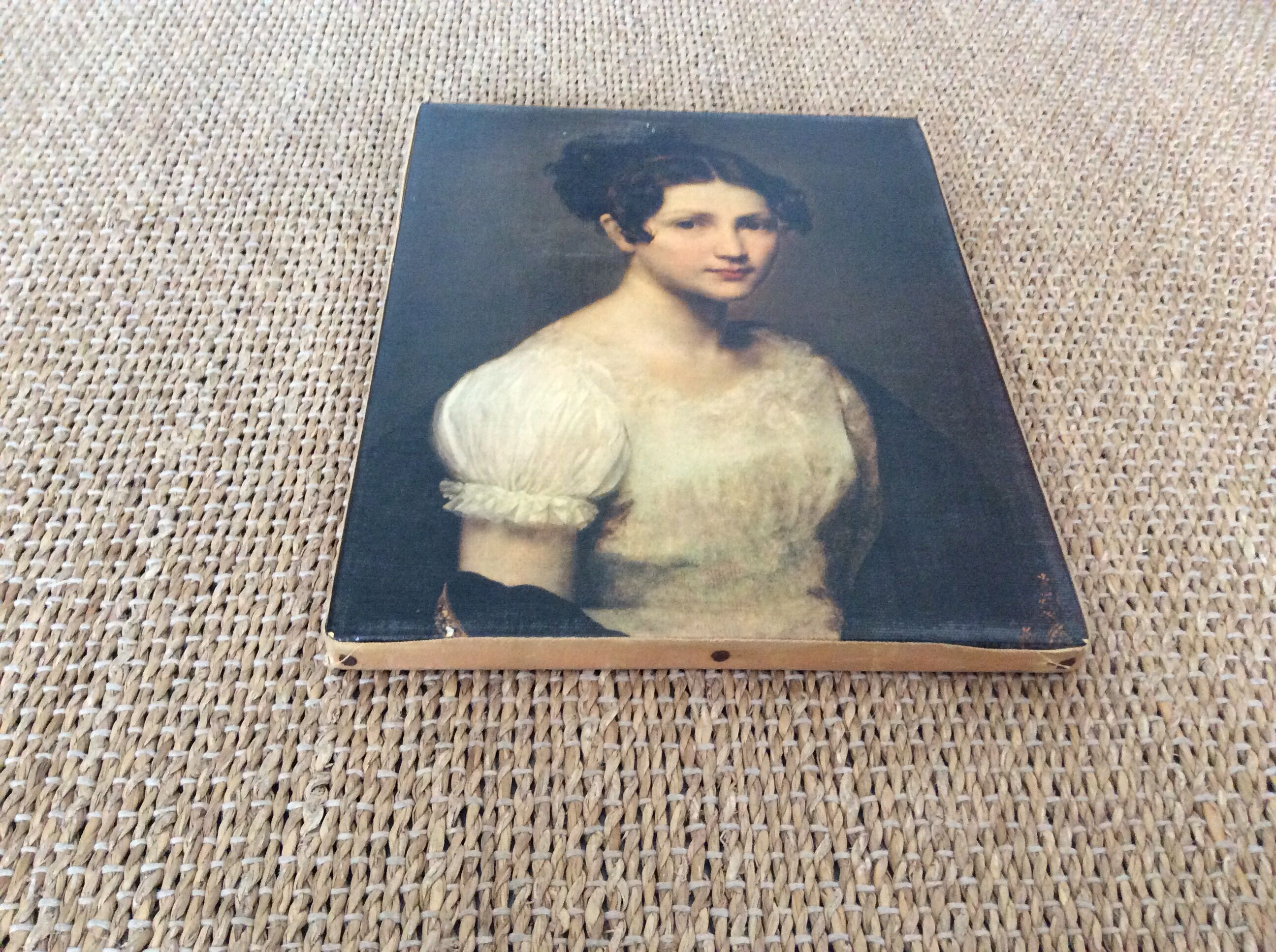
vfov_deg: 44.1
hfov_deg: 56.9
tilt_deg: -46.3
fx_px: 1178
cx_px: 638
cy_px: 476
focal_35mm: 32
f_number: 2.4
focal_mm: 3.3
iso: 320
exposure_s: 1/25
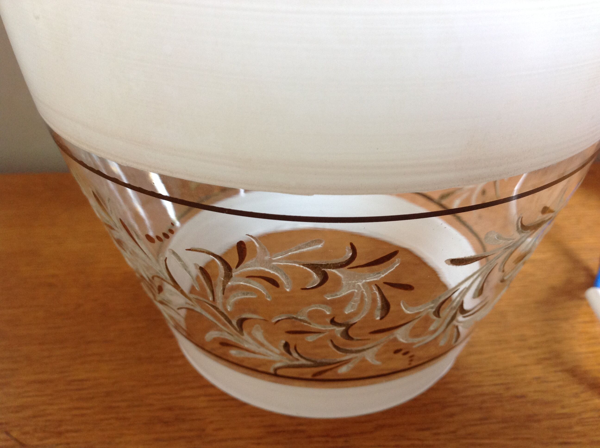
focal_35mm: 35
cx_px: 300
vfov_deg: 40.6
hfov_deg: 52.7
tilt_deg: -32.9
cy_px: 224
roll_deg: +0.3
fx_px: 606
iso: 125
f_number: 2.4
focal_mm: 4.28
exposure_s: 1/15
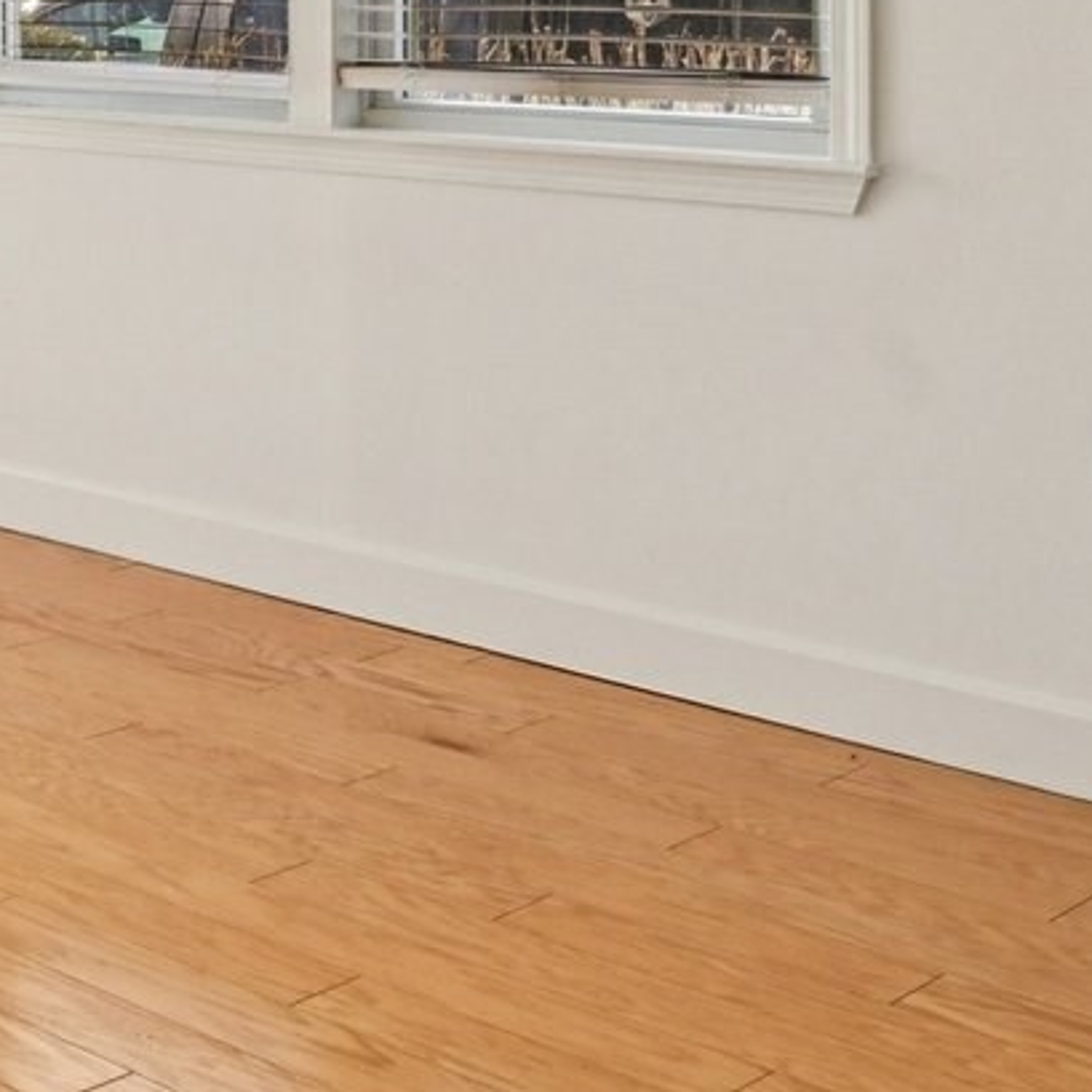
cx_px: -451
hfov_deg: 21.9
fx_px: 2427
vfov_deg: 24.0
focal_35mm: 68
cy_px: -49
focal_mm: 16
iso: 400
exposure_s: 1/400
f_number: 8
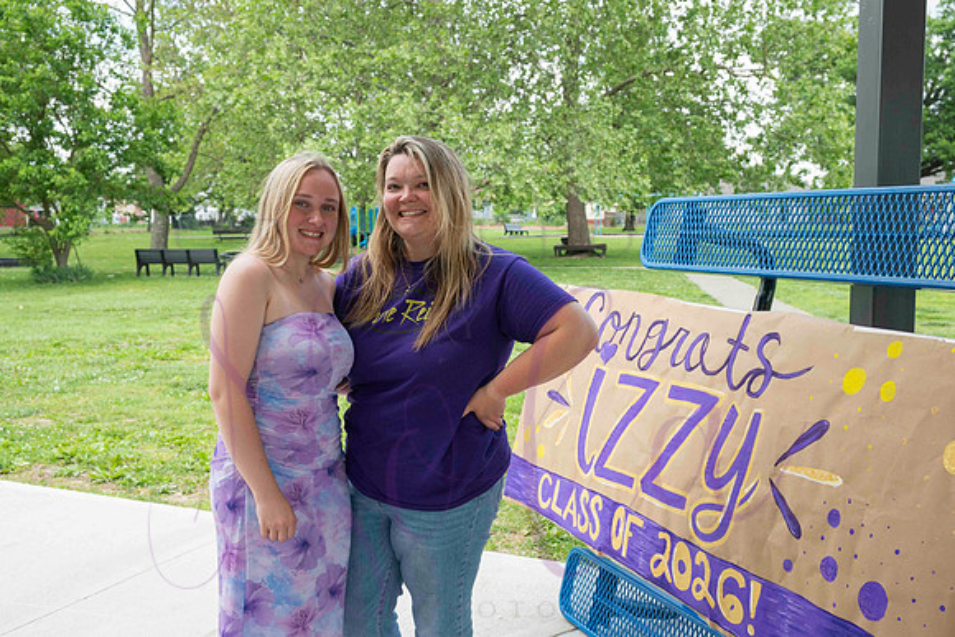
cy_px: 307
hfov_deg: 52.6
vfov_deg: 36.5
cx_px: 478
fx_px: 966
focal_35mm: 36
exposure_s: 1/500
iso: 400
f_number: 6.3
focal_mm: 34
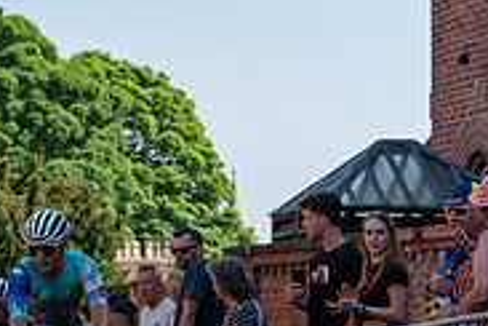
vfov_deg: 9.0
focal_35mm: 152
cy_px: 255
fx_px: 2060
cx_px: -205
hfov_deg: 12.9
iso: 160
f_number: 4
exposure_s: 1/800
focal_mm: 48
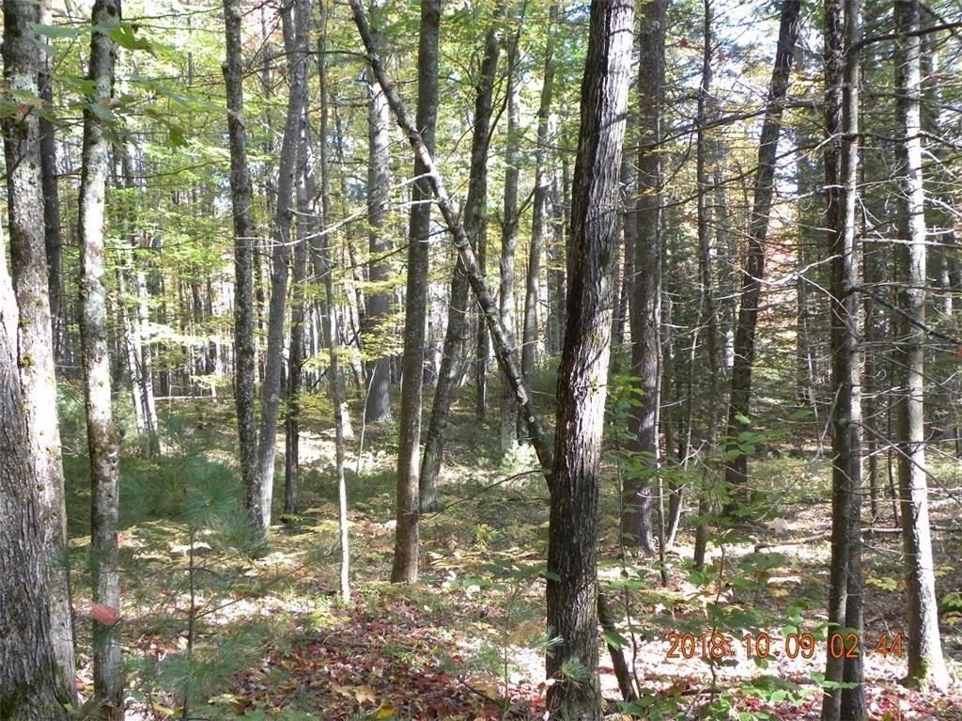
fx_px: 1139
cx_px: 481
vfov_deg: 35.1
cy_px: 360
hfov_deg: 45.8
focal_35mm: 41
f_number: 3.2
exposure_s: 1/72.1
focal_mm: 7.3
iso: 217
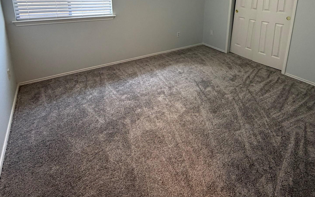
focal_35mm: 21
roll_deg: -1.3
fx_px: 180
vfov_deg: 52.6
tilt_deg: -13.4
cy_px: 32
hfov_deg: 81.5
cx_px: 185
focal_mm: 2.22
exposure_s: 1/60
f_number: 2.2
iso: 250
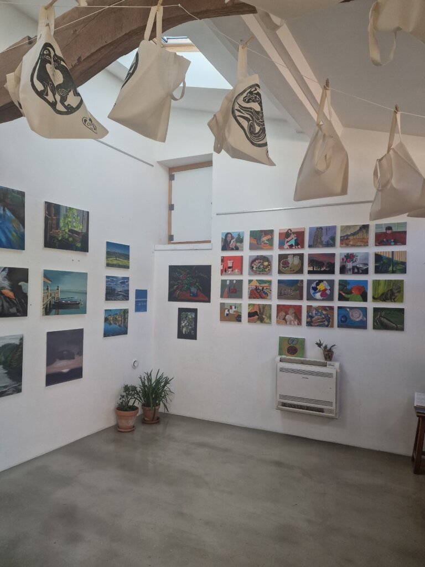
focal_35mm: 23
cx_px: 212
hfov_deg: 58.9
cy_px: 284
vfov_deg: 73.9
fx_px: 377
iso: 160
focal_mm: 6.4
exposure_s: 1/180
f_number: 1.8
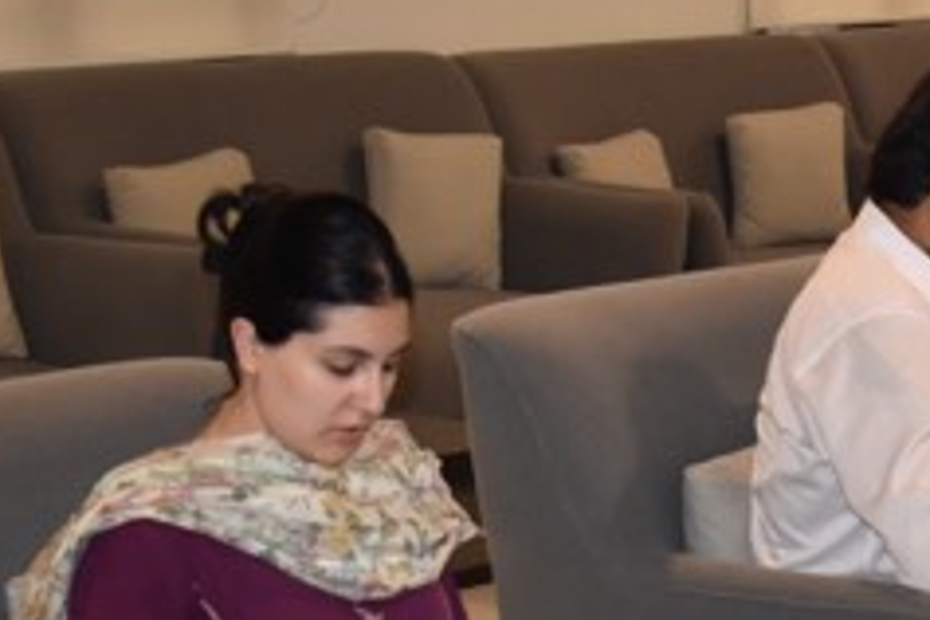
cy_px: 746
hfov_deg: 13.3
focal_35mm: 148
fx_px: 3823
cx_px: 1267
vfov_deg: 9.2
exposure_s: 1/60
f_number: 4
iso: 800
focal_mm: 26
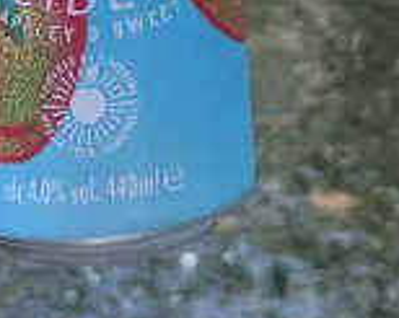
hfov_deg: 28.7
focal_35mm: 66
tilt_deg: -13.6
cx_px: 215
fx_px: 779
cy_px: -147
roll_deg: +0.0
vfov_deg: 20.2
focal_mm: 4.2
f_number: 1.6
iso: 40
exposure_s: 1/121
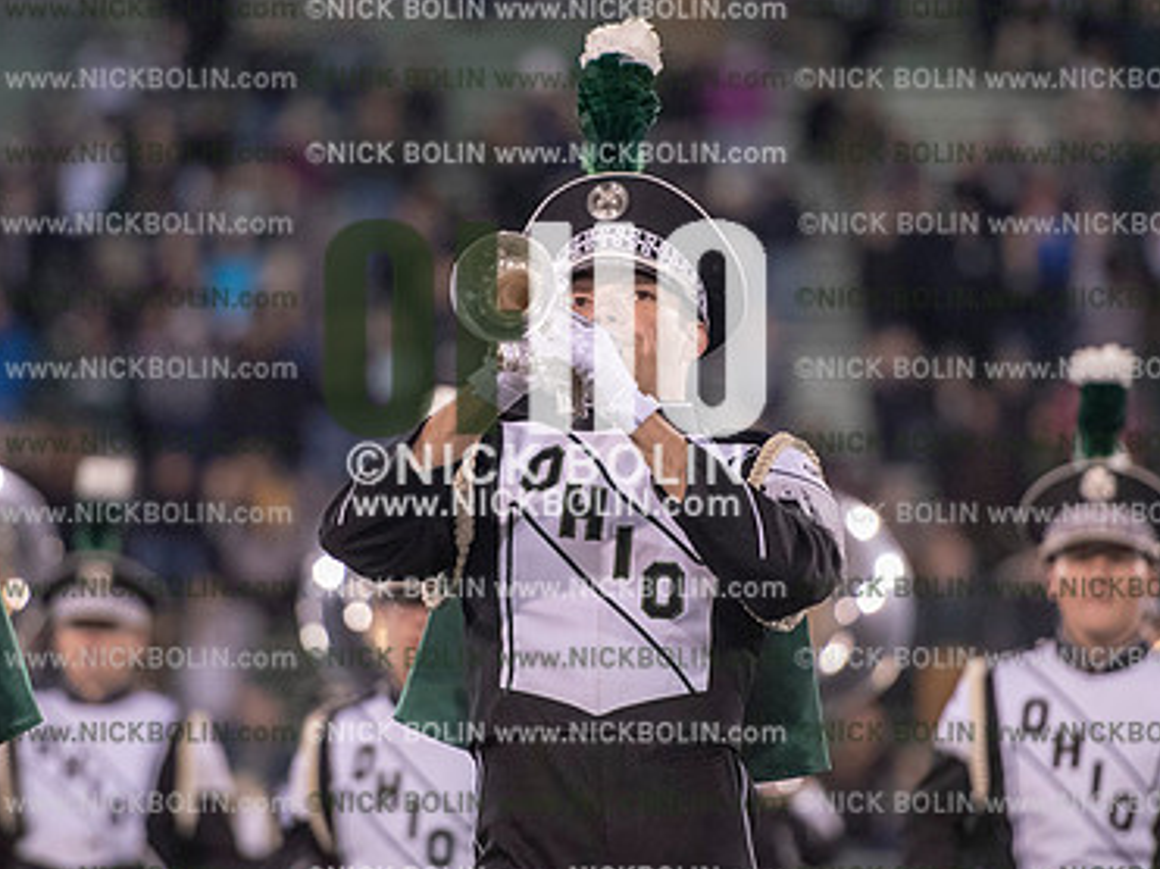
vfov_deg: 4.9
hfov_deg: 6.6
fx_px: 10083
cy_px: 370
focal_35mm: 301
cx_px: 544
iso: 5000
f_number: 3.2
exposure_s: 1/1250
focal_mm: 200
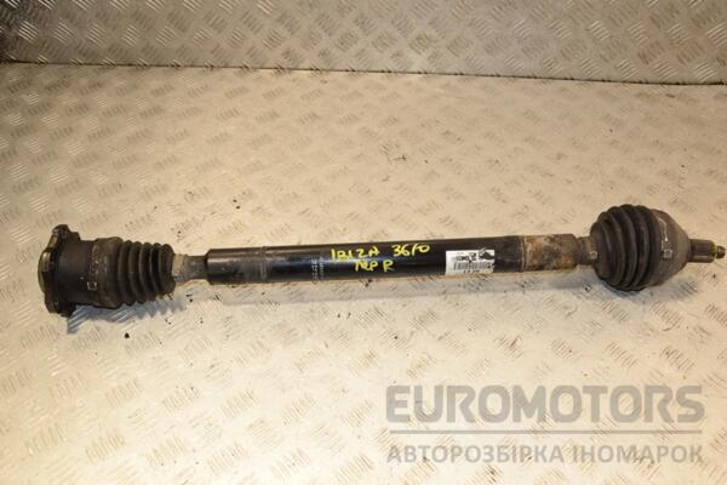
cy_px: 242
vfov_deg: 41.7
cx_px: 364
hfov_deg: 59.5
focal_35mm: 32
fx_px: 636
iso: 800
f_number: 5
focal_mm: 21
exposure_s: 1/200
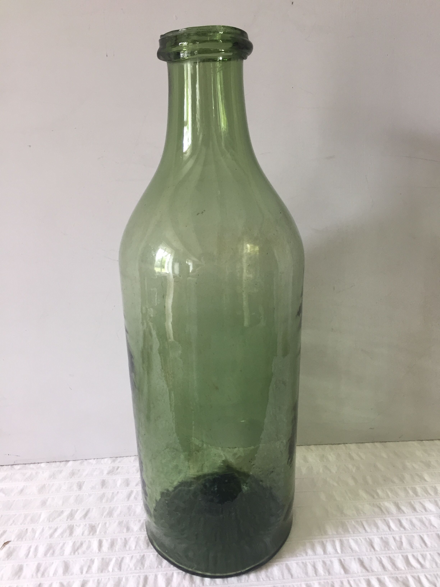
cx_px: 220
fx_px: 491
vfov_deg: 61.7
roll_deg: +1.4
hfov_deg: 48.2
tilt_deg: -18.0
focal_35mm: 29
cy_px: 294
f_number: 2.2
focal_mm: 4.15
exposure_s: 1/33
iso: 50
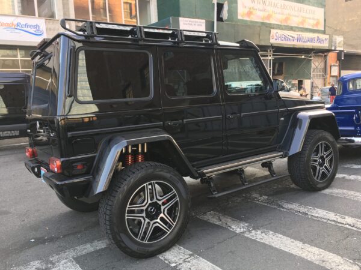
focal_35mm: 29
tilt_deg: -7.2
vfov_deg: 48.2
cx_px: 180
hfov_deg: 61.7
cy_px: 135
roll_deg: +0.5
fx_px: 302
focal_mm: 4.15
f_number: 2.2
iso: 25
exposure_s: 1/40
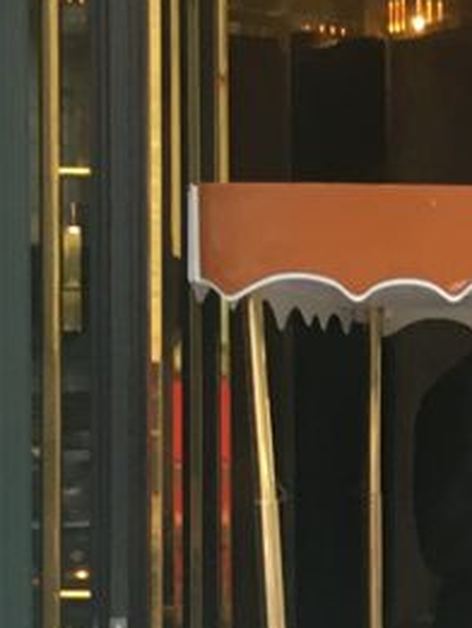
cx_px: 1303
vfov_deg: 13.9
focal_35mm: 142
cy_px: 452
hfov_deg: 8.9
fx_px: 2580
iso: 80
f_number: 2.2
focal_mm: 4.15
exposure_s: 1/33
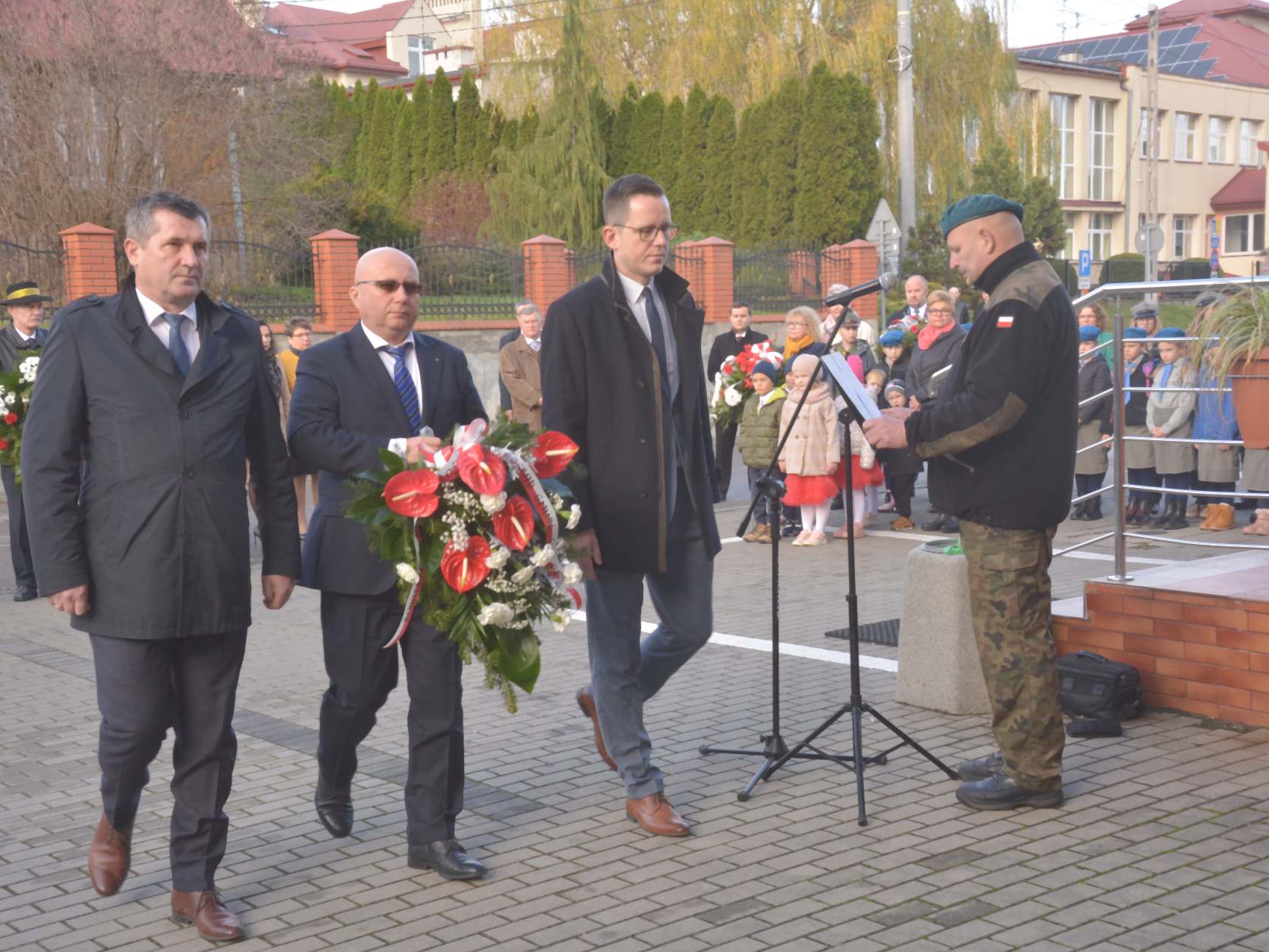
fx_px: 1853
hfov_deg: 37.8
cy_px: 477
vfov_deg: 28.8
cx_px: 648
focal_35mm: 51
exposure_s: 1/100
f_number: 13
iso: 800
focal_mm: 31
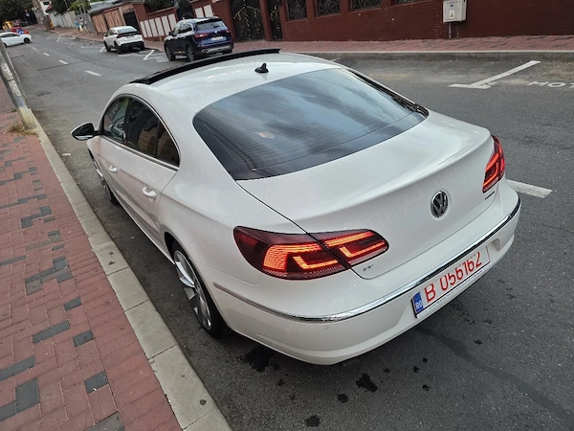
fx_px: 381
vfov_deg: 58.9
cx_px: 287
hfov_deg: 73.9
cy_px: 216
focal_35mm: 23
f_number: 1.7
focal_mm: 6.3
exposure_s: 1/50.3
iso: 64
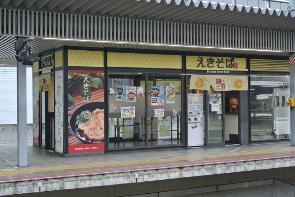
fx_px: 459
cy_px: 98
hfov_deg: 35.6
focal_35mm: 56
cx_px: 148
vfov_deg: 24.3
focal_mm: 21.1
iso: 280
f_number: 5
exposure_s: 1/125
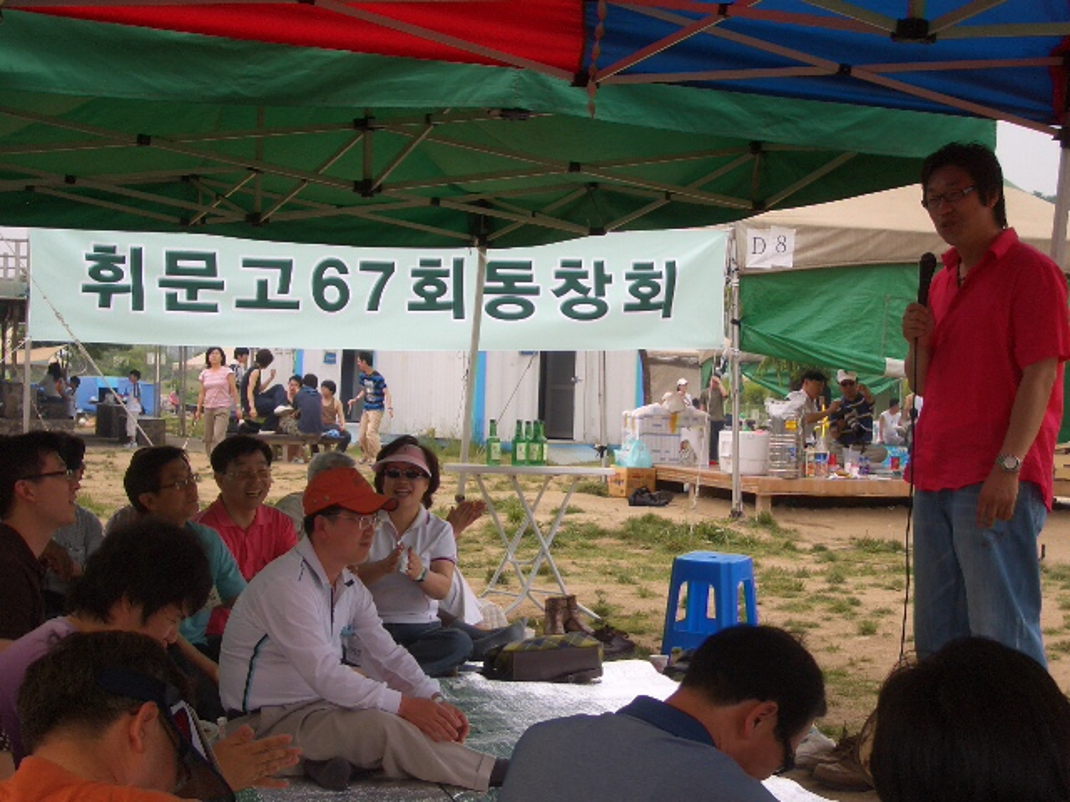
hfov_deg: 31.2
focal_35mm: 62
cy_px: 401
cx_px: 535
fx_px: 1916
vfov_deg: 23.7
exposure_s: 1/400
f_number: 3.5
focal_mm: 10.2
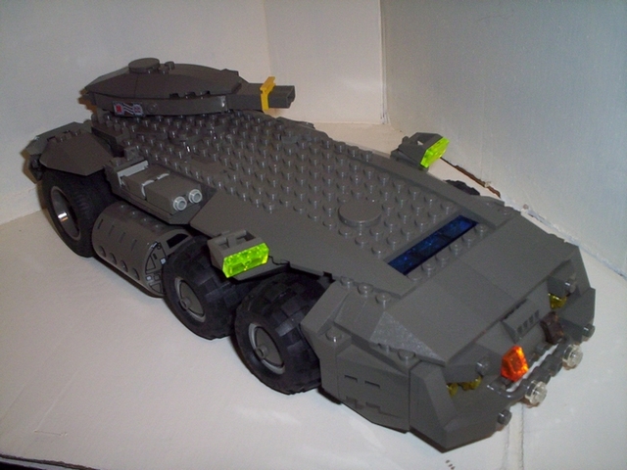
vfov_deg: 37.7
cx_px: 314
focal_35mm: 38
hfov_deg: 49.0
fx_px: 688
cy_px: 235
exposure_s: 1/60
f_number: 4.5
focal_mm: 4.99
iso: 140
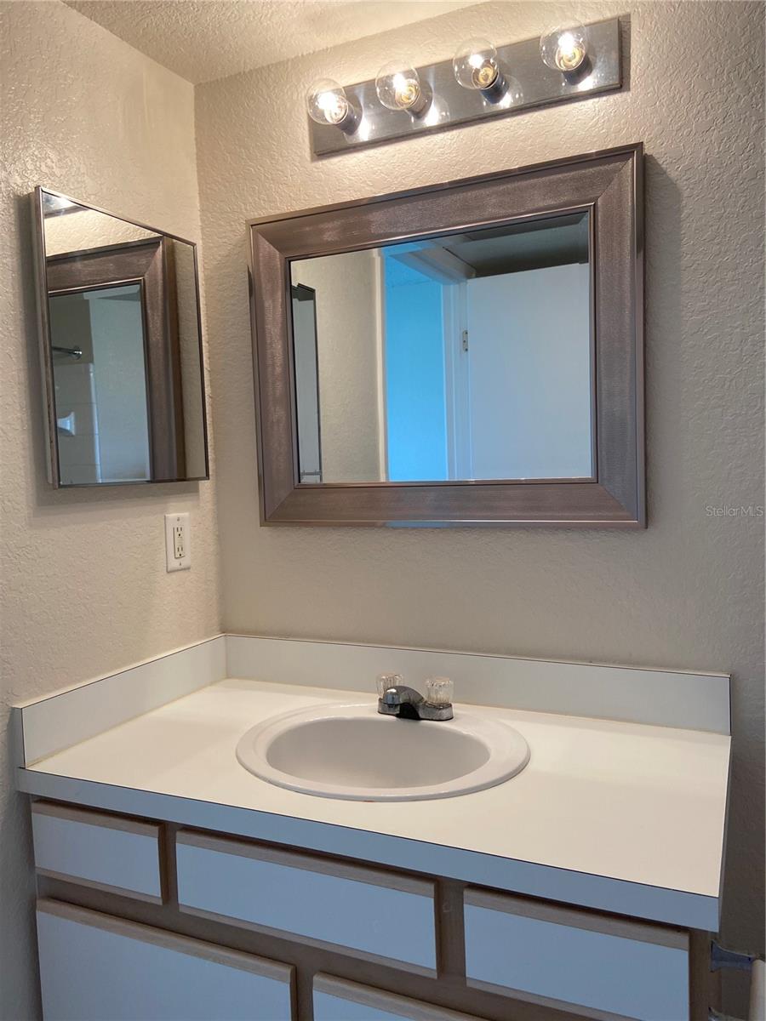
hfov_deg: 53.1
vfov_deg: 67.3
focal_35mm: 26
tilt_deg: -3.0
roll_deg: +2.2
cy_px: 510
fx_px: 767
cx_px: 383
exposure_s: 1/120
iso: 100
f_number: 1.8
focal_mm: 4.25
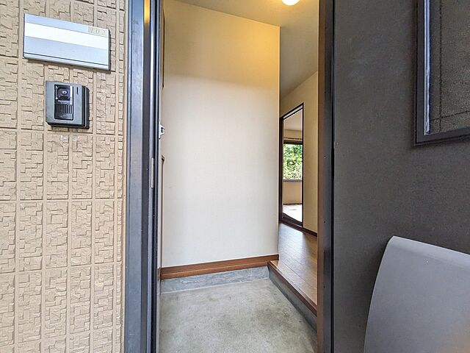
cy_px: 176
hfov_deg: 102.1
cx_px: 235
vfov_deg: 85.7
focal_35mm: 14
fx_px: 190
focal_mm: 1.83
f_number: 2.2
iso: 321
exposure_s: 1/120
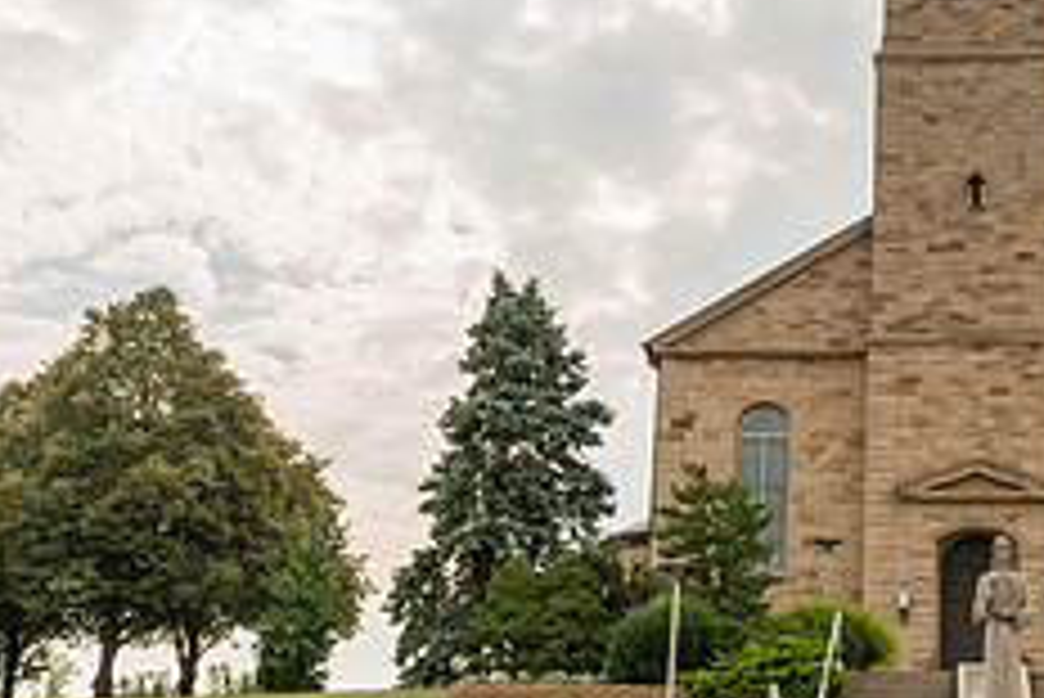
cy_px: 259
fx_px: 1741
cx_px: 896
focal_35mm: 60
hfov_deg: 32.1
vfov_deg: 22.6
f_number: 10
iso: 100
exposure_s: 1/160
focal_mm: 24
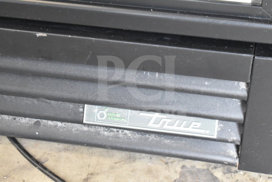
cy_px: 91
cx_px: 136
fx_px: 623
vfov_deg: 16.6
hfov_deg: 24.6
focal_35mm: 82
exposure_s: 1/160
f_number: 6.3
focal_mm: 55
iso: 6400
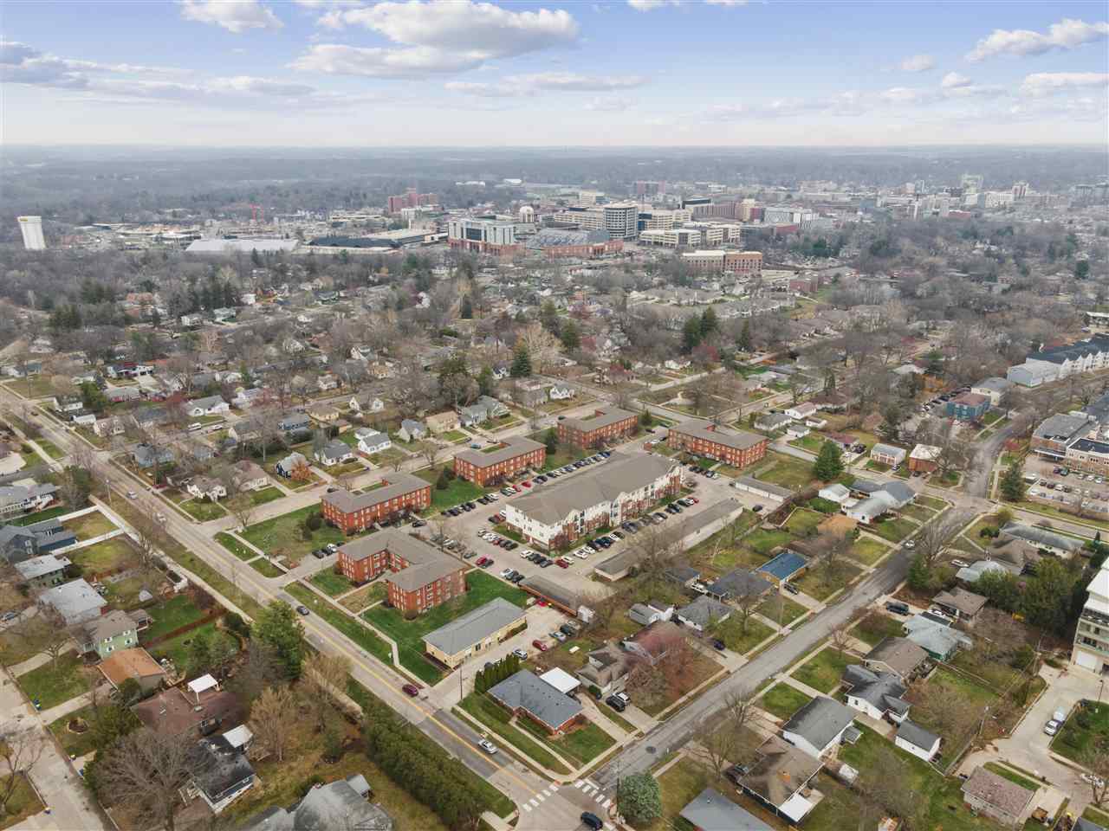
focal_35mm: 24
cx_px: 554
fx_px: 769
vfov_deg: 56.8
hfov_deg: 71.6
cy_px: 416
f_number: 2.8
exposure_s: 1/50
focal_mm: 4.5
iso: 100
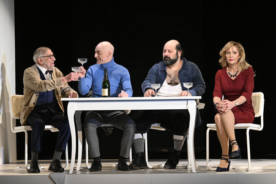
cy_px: 92
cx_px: 138
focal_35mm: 135
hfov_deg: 15.2
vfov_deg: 10.1
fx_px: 1034
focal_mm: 135
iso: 5000
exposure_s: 1/640
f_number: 5
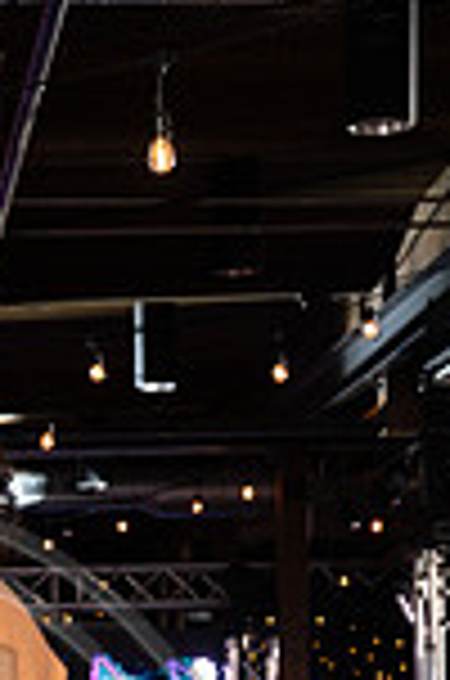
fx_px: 2693
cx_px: -178
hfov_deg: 9.3
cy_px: 932
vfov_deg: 13.7
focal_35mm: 143
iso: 1250
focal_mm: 48
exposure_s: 1/200
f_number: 6.3
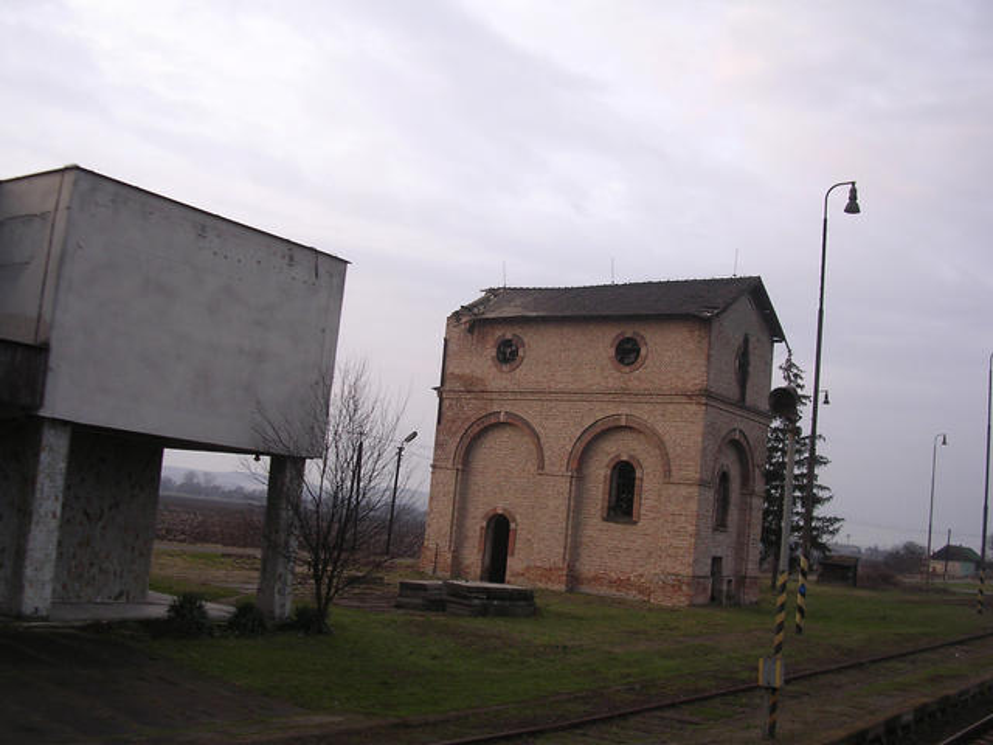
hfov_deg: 49.0
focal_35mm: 38
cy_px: 372
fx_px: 1090
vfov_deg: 37.7
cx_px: 496
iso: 100
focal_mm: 5.8
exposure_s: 1/57.5
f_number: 2.8
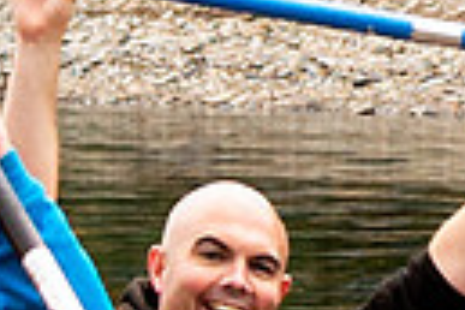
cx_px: -351
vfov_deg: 2.0
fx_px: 8976
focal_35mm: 695
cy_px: -312
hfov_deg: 3.0
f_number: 5.6
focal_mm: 42
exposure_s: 1/500
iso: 450
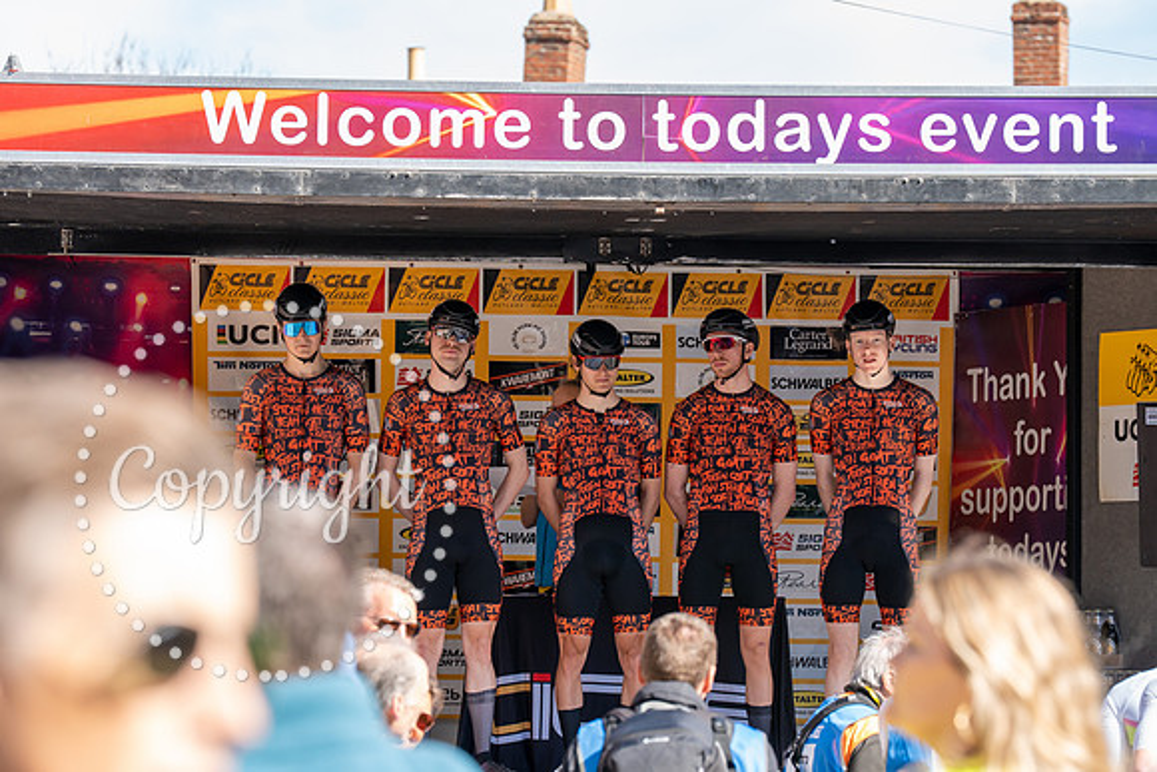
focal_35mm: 163
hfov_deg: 12.6
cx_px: 578
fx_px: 5240
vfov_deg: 8.4
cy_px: 386
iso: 1250
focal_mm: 163
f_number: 6.3
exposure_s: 1/1000
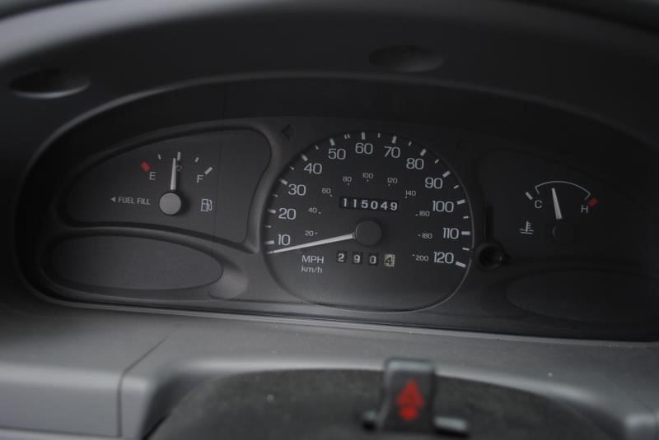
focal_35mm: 33
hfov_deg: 57.2
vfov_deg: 40.0
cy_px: 220
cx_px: 330
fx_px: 605
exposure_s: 1/60
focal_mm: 22
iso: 200
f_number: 3.8
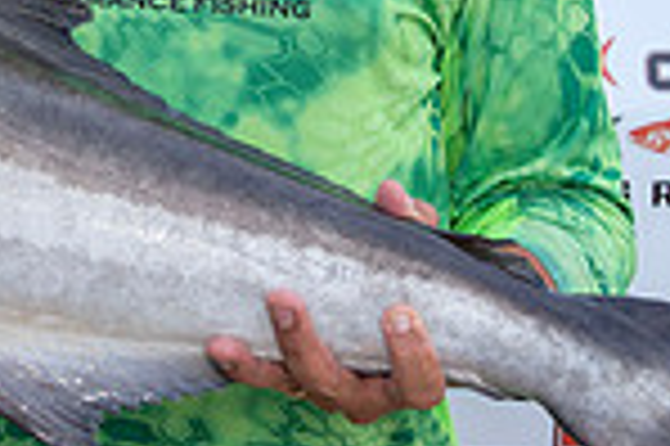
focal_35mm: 117
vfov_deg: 11.5
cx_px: -117
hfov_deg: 16.8
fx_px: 2175
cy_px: -79
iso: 250
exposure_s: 1/500
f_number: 4.5
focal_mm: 30
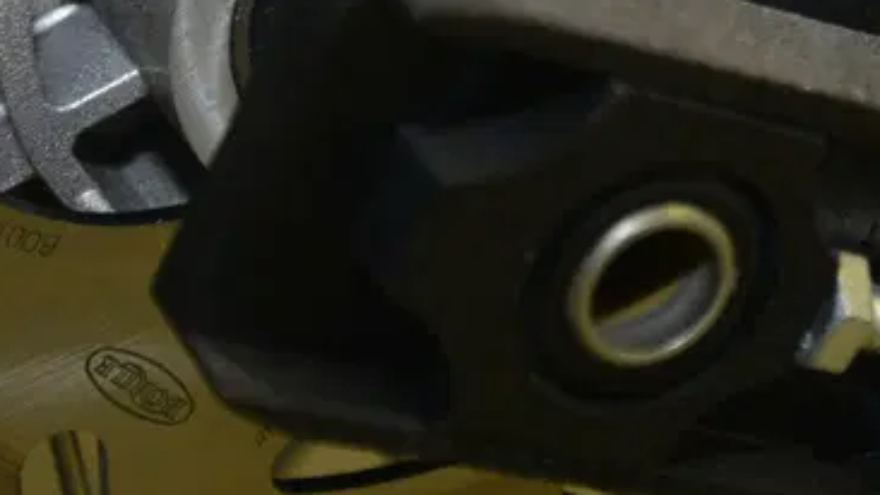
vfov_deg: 6.4
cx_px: 793
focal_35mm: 189
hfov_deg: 11.3
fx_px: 4411
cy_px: -126
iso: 1250
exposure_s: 1/125
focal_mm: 55
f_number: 4.2
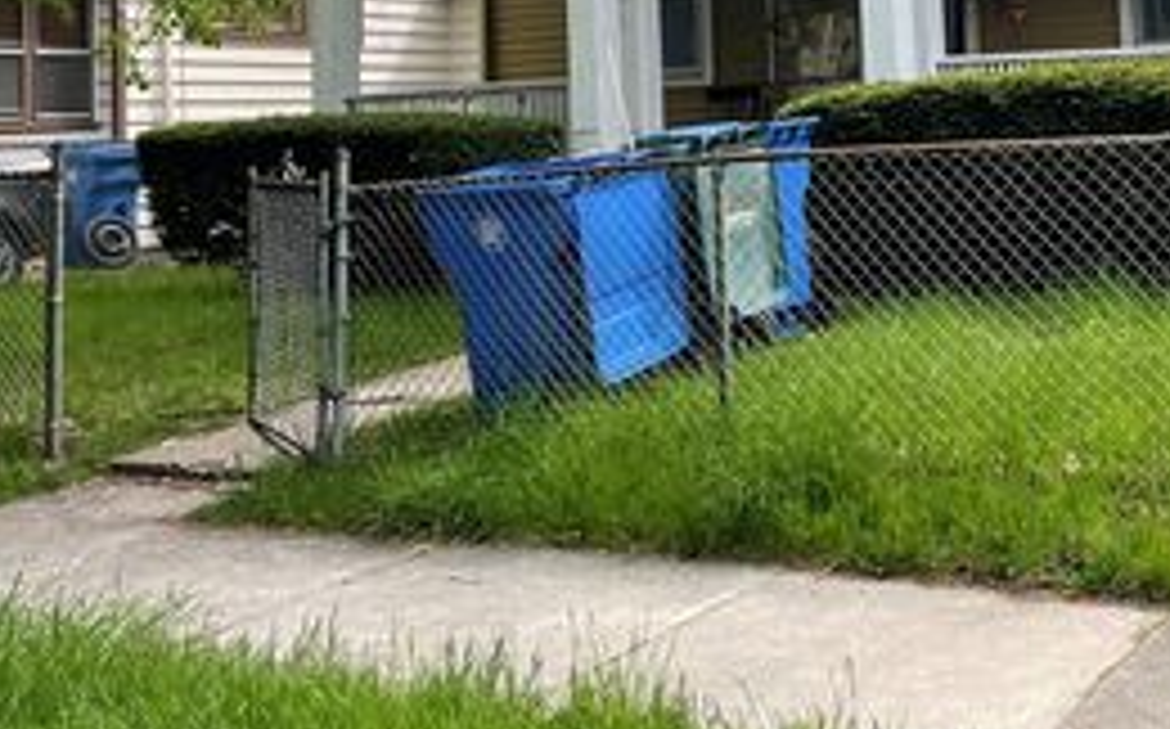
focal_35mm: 53
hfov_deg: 36.4
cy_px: 29
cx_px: 999
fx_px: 1689
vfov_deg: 23.5
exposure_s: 1/1383
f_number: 1.6
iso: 32
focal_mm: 4.2
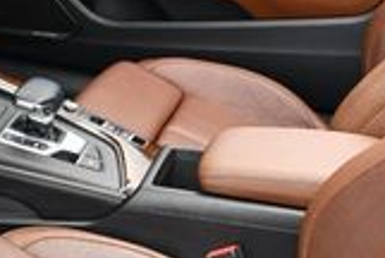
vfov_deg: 9.6
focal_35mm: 143
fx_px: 1532
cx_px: 124
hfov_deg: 14.3
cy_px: 196
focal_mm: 18
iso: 400
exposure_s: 1/250
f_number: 5
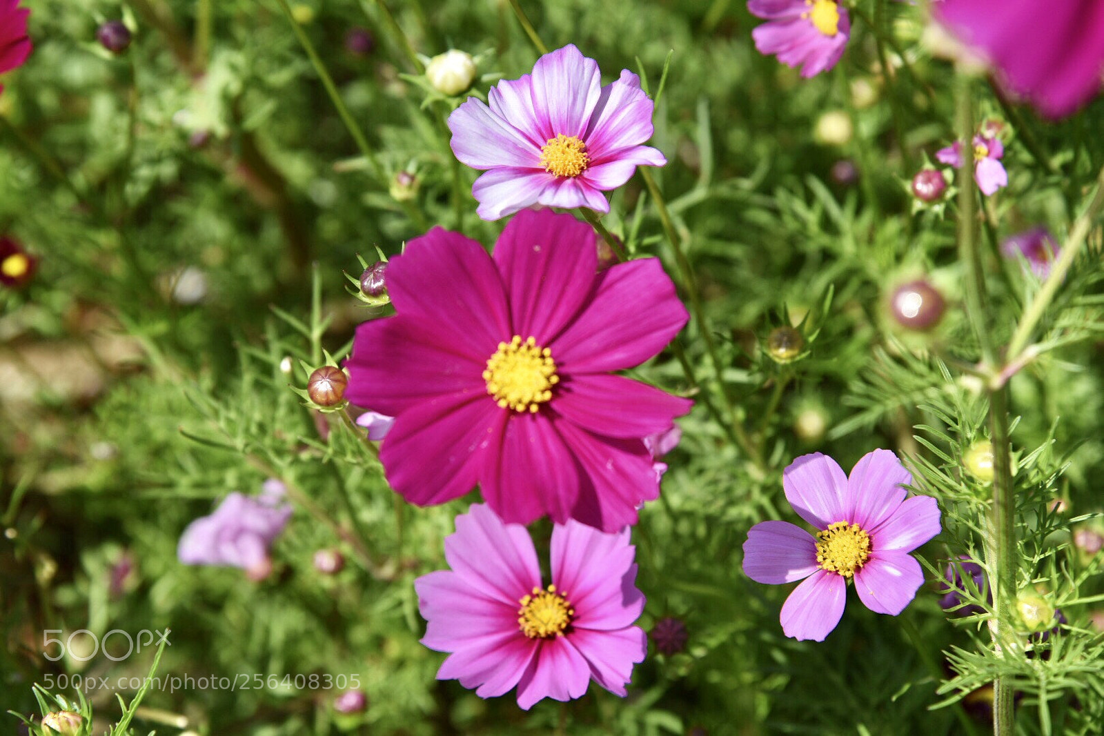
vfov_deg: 11.4
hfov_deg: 17.1
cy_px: 368
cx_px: 552
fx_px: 3680
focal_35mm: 120
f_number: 6.3
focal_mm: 120
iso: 200
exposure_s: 1/640
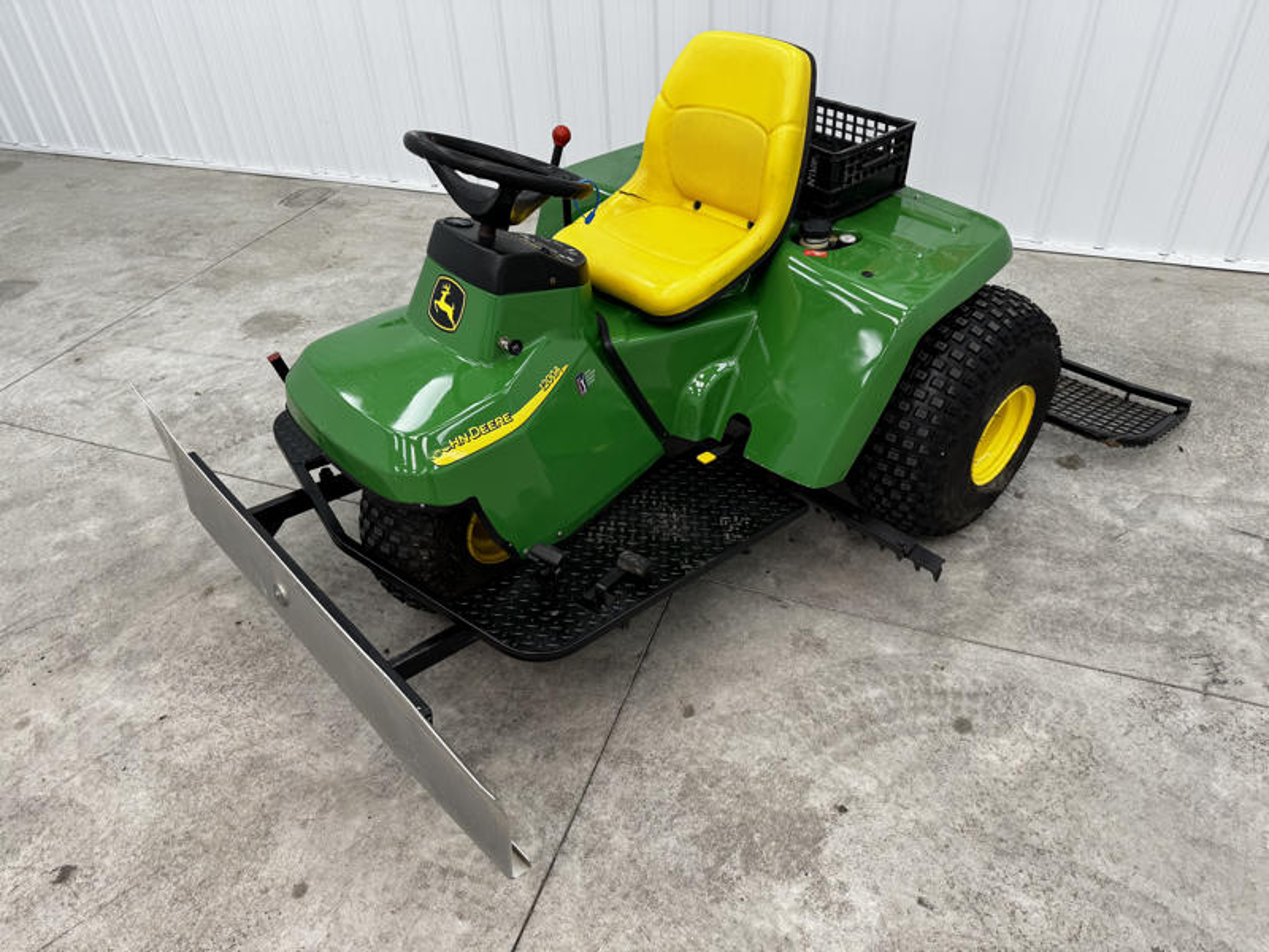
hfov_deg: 71.6
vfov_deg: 56.8
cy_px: 476
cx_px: 634
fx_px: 880
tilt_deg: -38.5
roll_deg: +2.5
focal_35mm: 24
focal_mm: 6.76
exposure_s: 1/120
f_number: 1.78
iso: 80
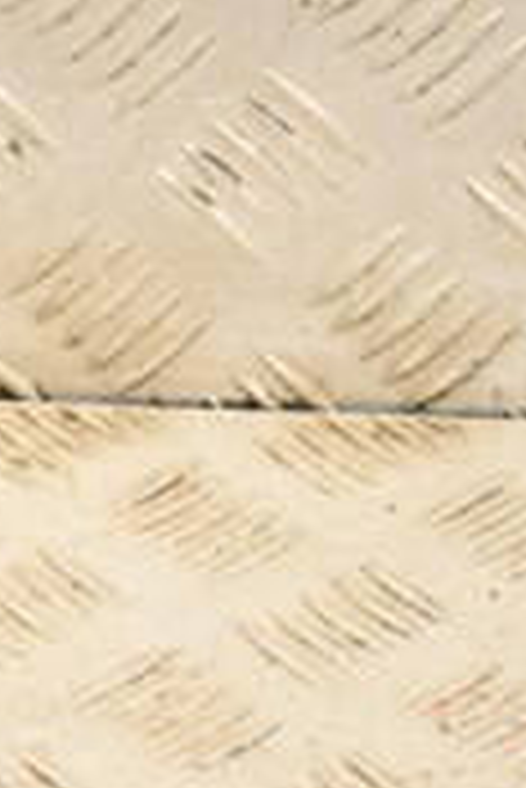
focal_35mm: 247
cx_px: -18
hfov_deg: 5.6
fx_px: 5402
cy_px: 860
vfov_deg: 8.3
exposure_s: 1/200
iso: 800
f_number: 6.3
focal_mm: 48
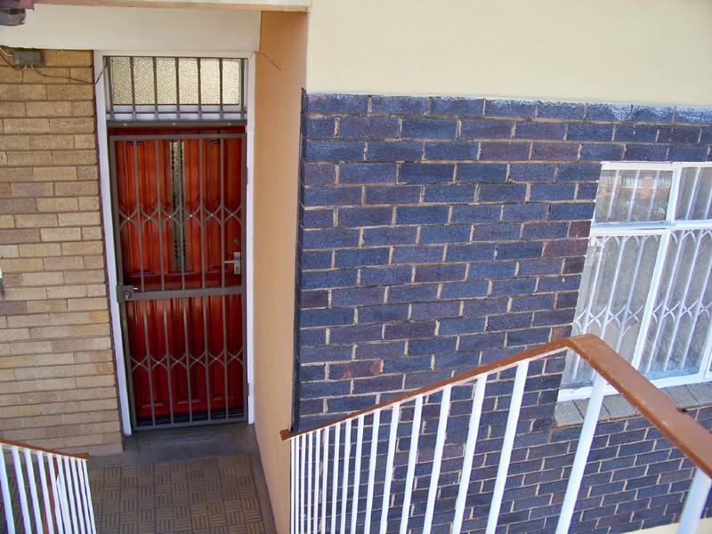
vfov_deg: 42.9
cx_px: 356
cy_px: 267
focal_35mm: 33
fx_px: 679
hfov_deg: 55.4
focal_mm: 5.85
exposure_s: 1/125
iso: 100
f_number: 2.8
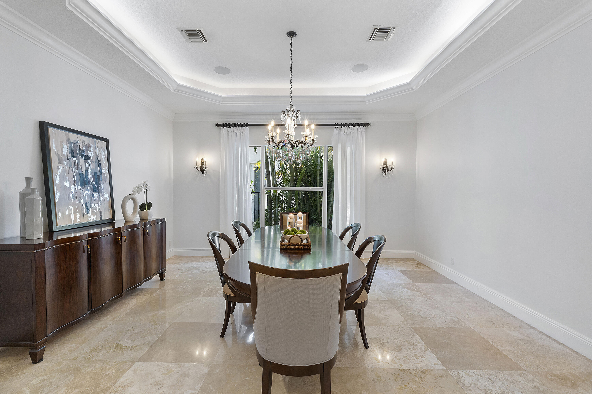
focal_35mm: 15
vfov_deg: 77.3
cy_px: 197
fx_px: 247
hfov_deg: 100.4
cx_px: 296
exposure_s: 1/3
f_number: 11
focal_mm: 10
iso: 160
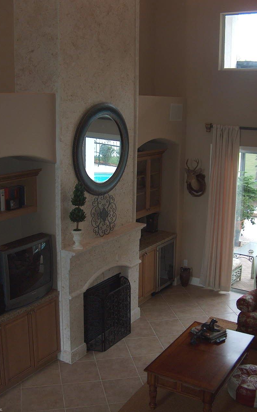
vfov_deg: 49.3
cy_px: 205
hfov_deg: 32.0
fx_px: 449
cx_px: 123
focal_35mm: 40
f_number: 2.8
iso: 115
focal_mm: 7.6
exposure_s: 1/60
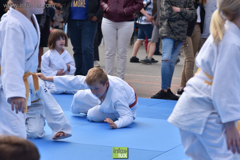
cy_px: 80
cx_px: 120
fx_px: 980
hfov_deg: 14.0
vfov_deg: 9.3
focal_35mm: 147
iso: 100
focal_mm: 98
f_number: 5.6
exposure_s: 1/500
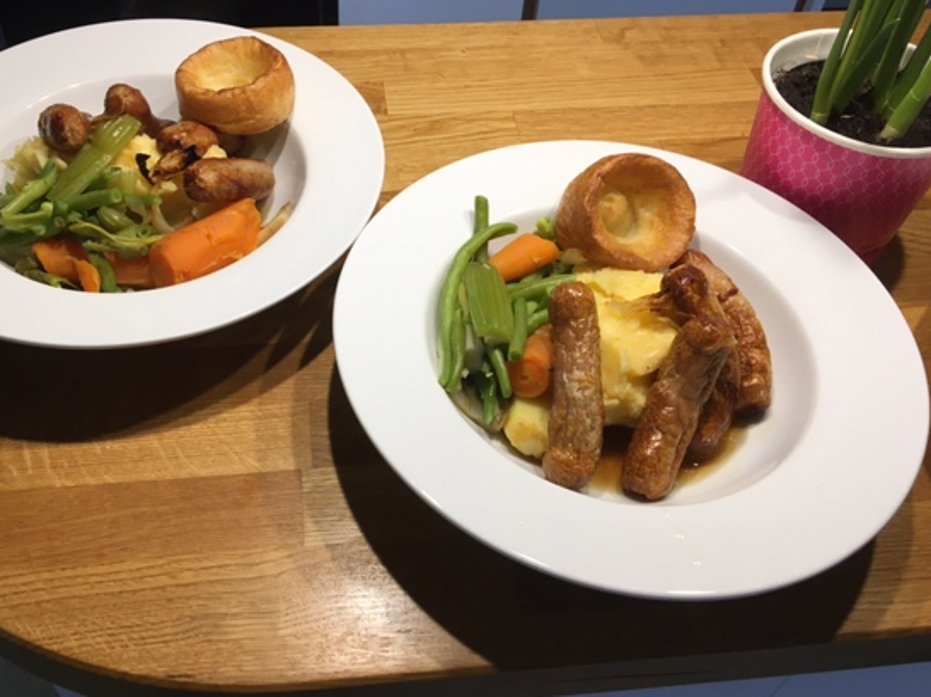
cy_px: 303
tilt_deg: -47.4
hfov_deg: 53.7
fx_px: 914
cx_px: 390
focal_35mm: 34
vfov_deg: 41.7
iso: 25
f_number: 2.2
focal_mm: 4.15
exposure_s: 1/33
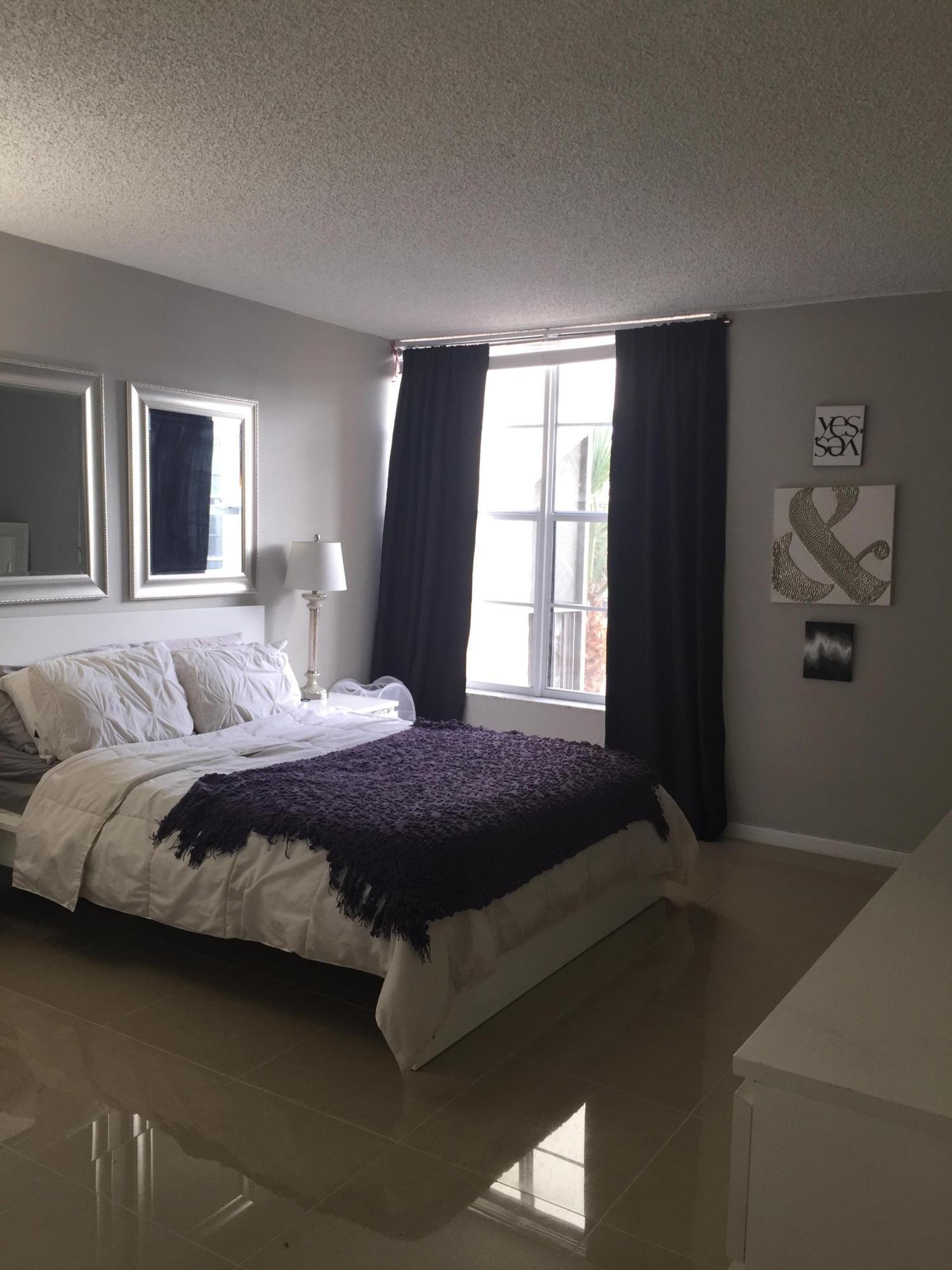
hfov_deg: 48.2
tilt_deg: -4.4
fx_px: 1063
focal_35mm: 29
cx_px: 476
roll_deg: -1.6
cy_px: 635
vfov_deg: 61.7
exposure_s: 1/60
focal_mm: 4.15
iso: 40
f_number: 2.2
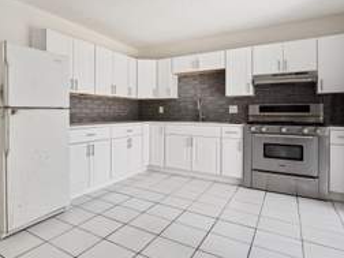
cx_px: 105
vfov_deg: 60.6
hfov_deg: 73.2
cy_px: 105
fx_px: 219
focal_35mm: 22
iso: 100
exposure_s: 1/250
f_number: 4
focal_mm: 12
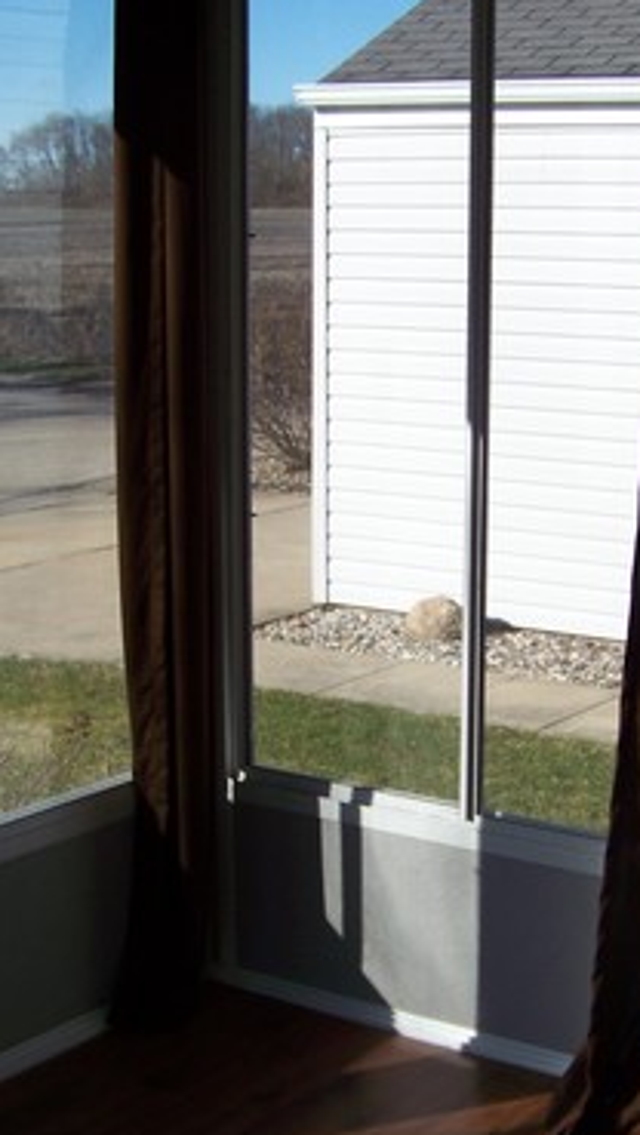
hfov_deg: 17.6
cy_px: 664
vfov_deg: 30.9
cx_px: 489
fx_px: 2048
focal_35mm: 68
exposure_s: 1/640
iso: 64
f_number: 2.8
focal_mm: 5.85
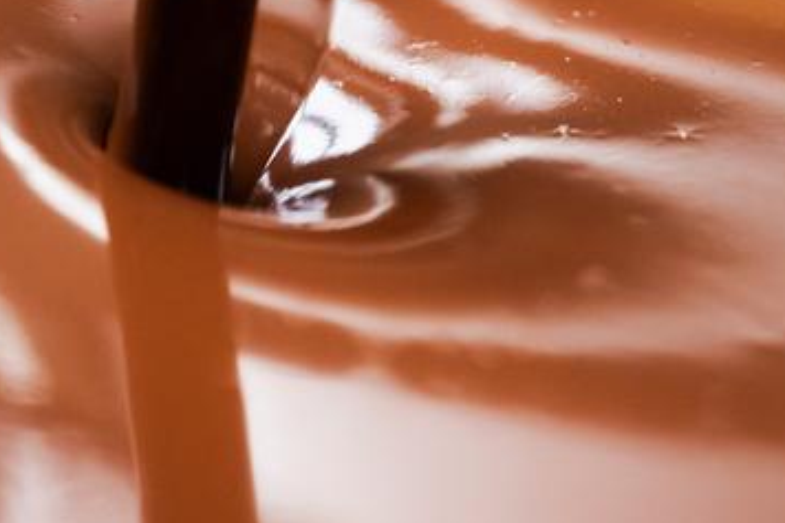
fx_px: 3858
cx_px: 46
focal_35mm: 177
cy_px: 349
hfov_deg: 11.5
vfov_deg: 7.7
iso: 2000
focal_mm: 70
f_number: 4
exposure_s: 1/320
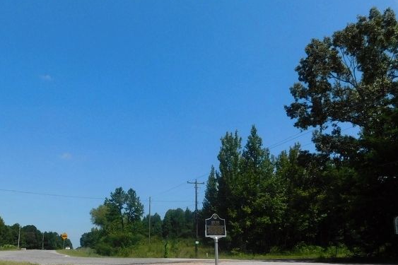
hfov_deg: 55.6
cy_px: 204
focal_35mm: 34
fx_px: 376
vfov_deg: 37.7
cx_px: 169
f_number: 6
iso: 125
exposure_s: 1/800
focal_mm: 4
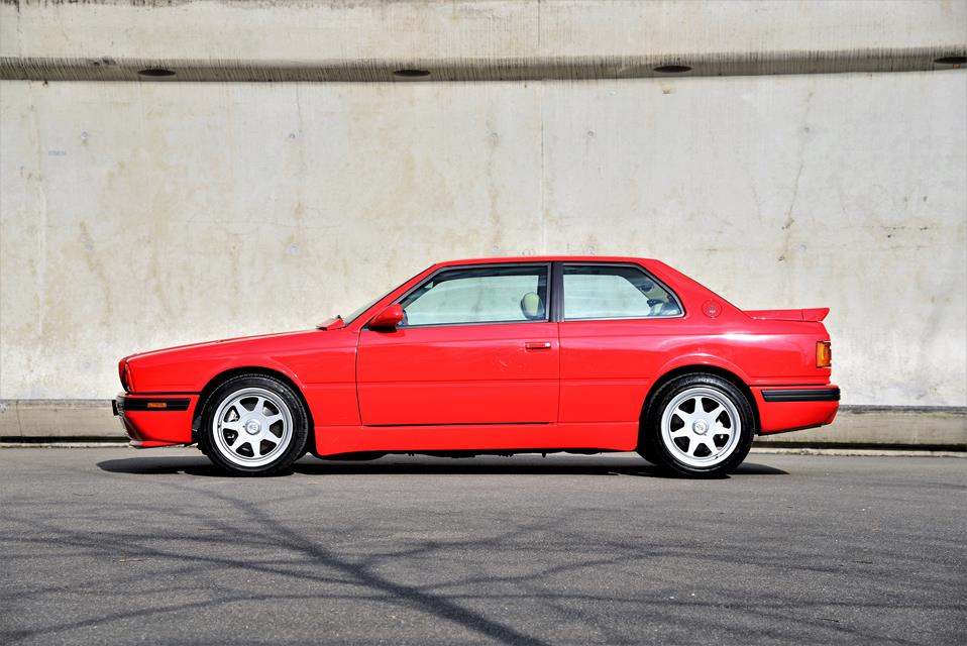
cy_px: 323
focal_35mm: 85
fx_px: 2284
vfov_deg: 16.1
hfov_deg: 23.9
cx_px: 484
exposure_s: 1/200
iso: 100
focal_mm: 85
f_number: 8
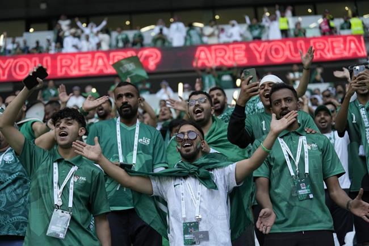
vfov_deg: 19.4
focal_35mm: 70
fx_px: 717
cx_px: 184
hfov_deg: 28.9
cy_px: 123
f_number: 2.8
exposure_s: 1/1600
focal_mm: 70
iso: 1000
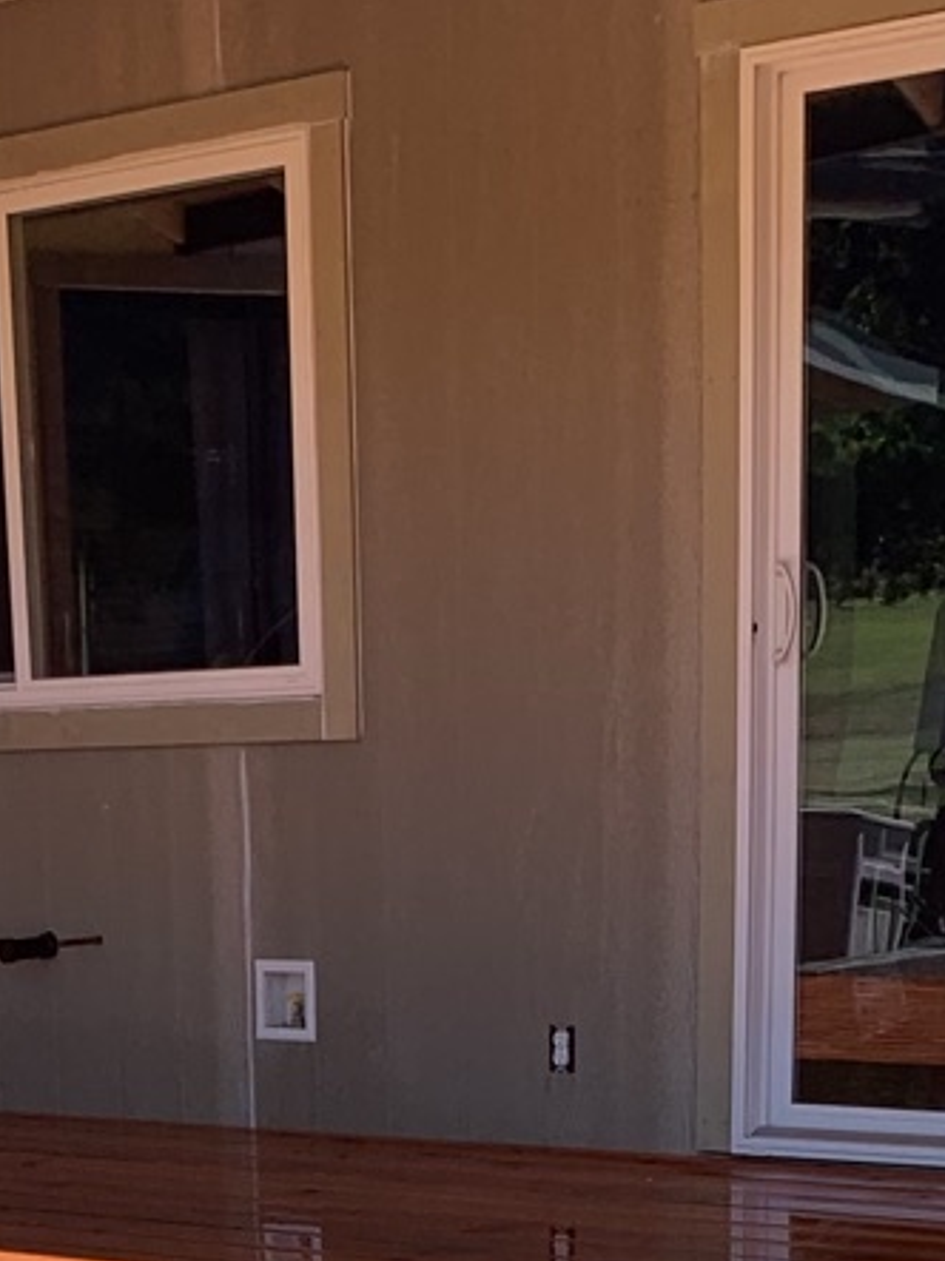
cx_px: 14
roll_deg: +3.4
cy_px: 1765
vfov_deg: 18.9
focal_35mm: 94
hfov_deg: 15.4
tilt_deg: -17.4
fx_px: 3423
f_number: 1.8
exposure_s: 1/1266
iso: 25
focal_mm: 4.25
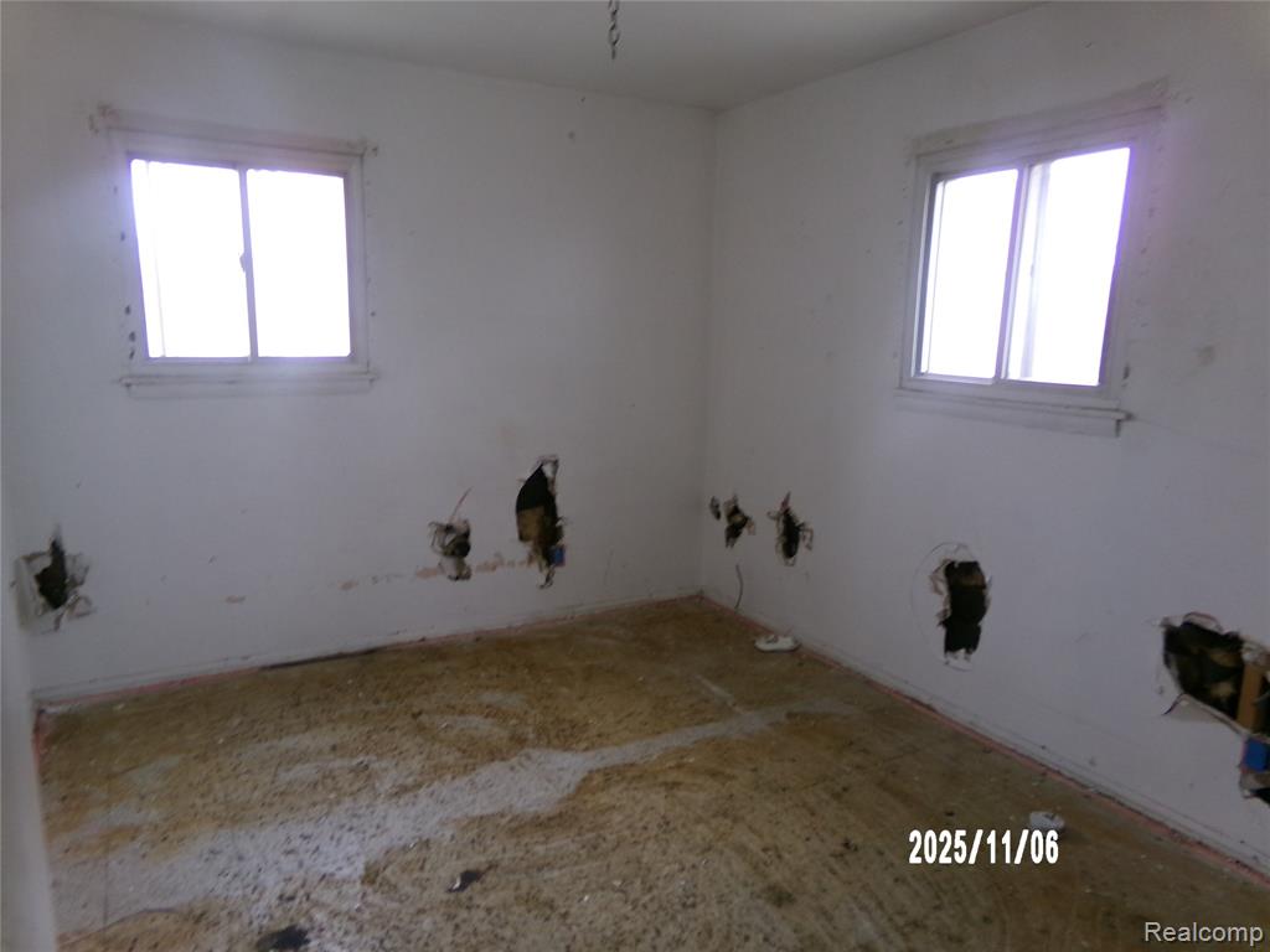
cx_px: 635
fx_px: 881
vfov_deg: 56.8
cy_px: 476
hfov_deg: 71.6
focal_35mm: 24
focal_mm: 4.3
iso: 200
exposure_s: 1/25
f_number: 3.7
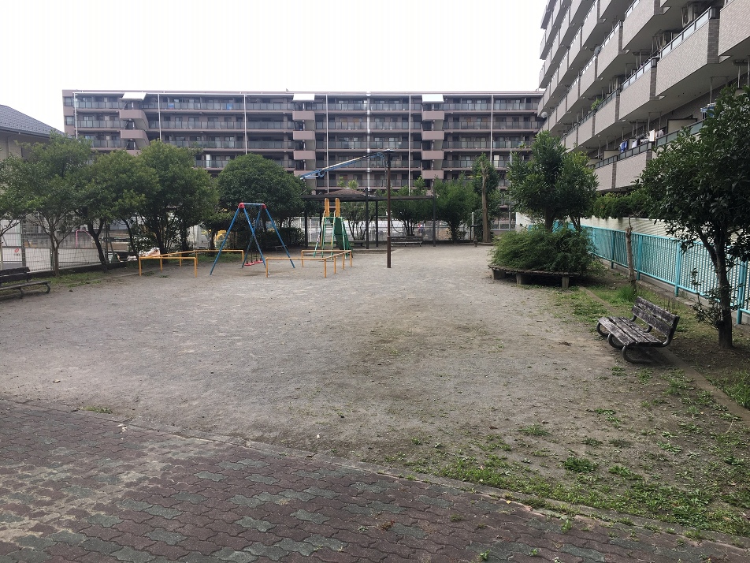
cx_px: 375
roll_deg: -0.4
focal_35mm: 29
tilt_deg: -6.3
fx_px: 628
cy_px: 282
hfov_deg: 61.7
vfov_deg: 48.2
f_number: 2.2
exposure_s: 1/126
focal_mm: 4.15
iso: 25
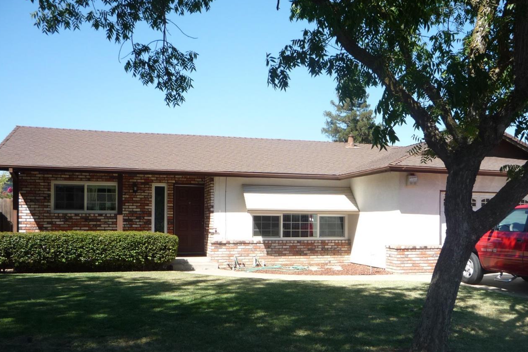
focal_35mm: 37
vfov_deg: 35.7
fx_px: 543
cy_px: 224
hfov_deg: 51.7
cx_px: 307
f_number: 4
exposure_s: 1/320
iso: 100
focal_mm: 5.2
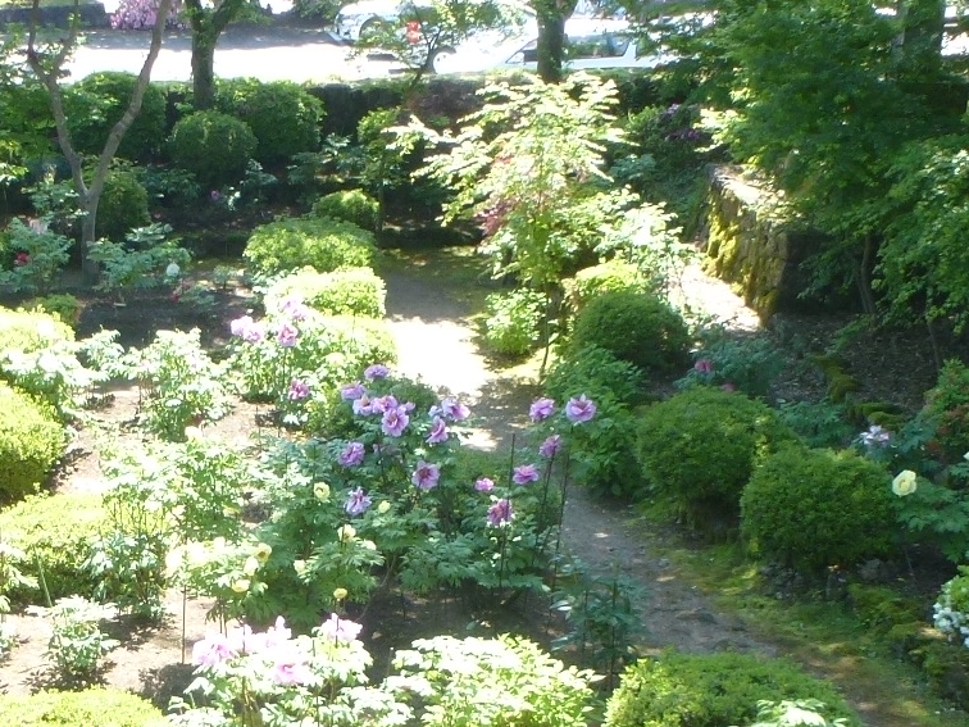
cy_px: 791
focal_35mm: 65
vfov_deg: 21.5
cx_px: 213
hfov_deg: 29.2
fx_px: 1820
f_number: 3.3
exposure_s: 1/125
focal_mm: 4.3
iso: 100
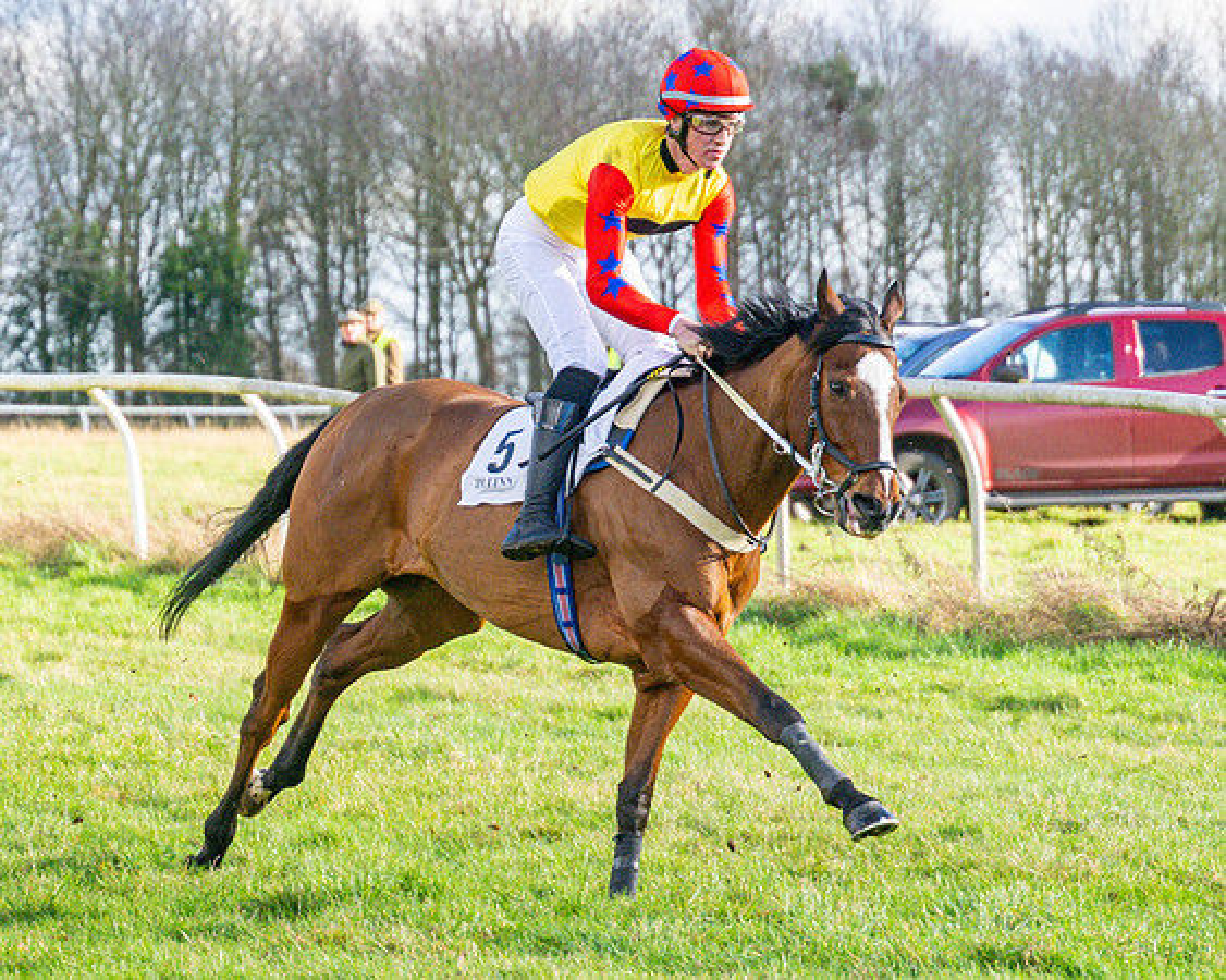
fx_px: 8060
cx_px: 803
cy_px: 585
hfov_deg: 8.7
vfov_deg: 7.0
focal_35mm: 222
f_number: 4
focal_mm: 98
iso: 400
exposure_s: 1/1600
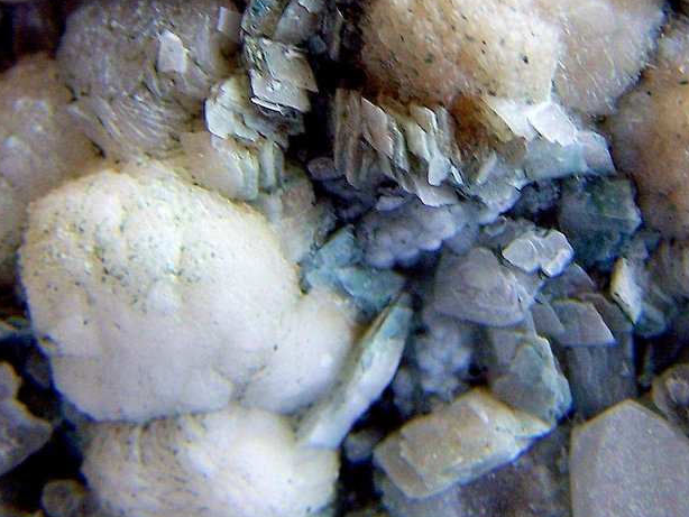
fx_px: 1971
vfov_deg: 14.8
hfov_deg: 19.8
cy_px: 34
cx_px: 371
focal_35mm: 99
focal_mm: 6.3
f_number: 2.8
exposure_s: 1/40
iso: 64
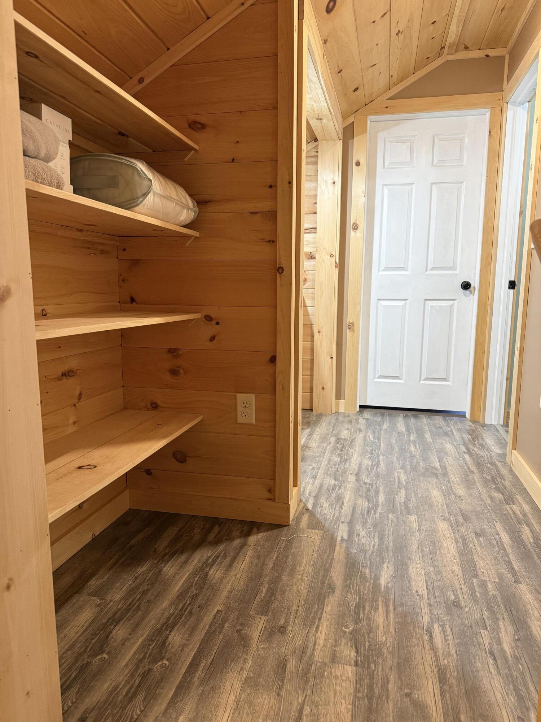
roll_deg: -0.4
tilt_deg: -7.7
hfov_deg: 56.8
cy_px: 361
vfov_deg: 71.6
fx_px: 500
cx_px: 270
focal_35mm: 24
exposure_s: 1/60
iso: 250
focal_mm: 6.76
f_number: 1.78
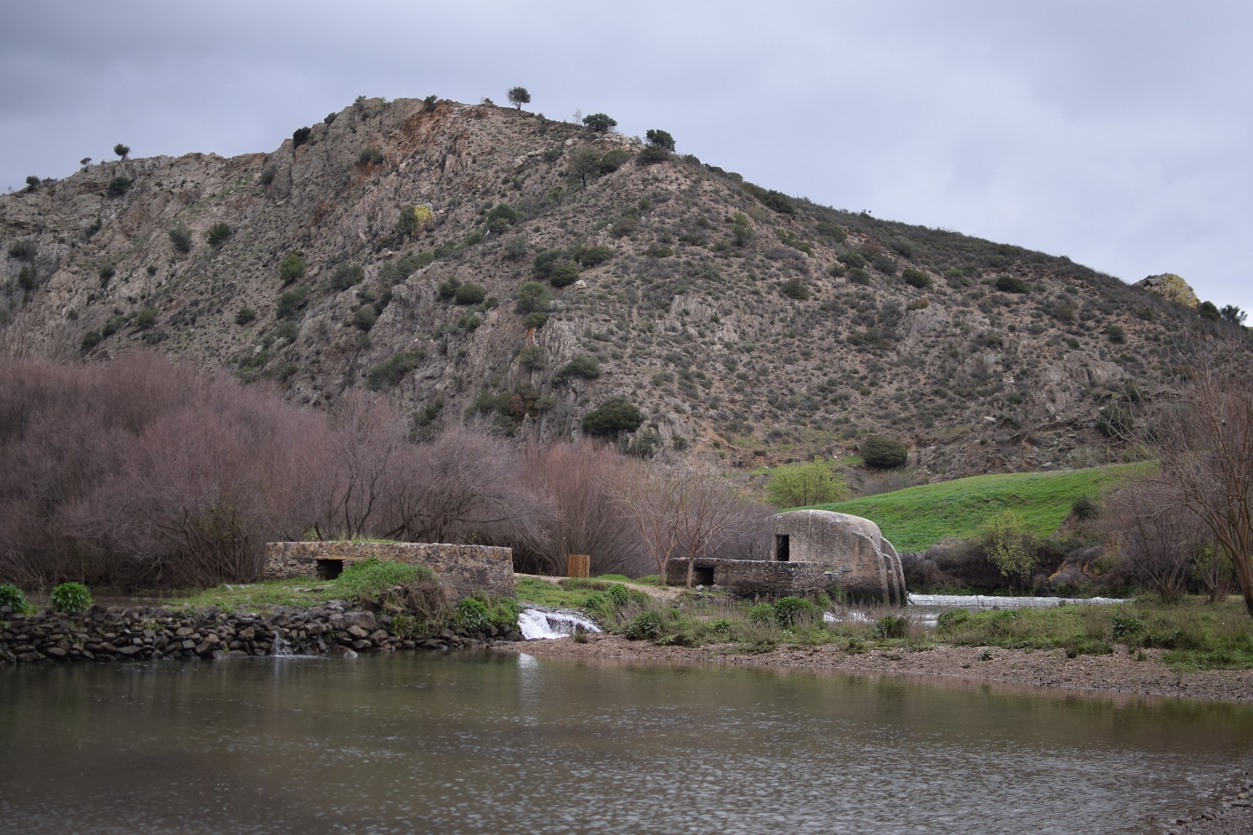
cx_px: 626
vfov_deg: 25.8
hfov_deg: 37.9
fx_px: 1827
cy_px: 418
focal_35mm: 52
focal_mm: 35
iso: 200
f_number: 1.8
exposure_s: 1/2000
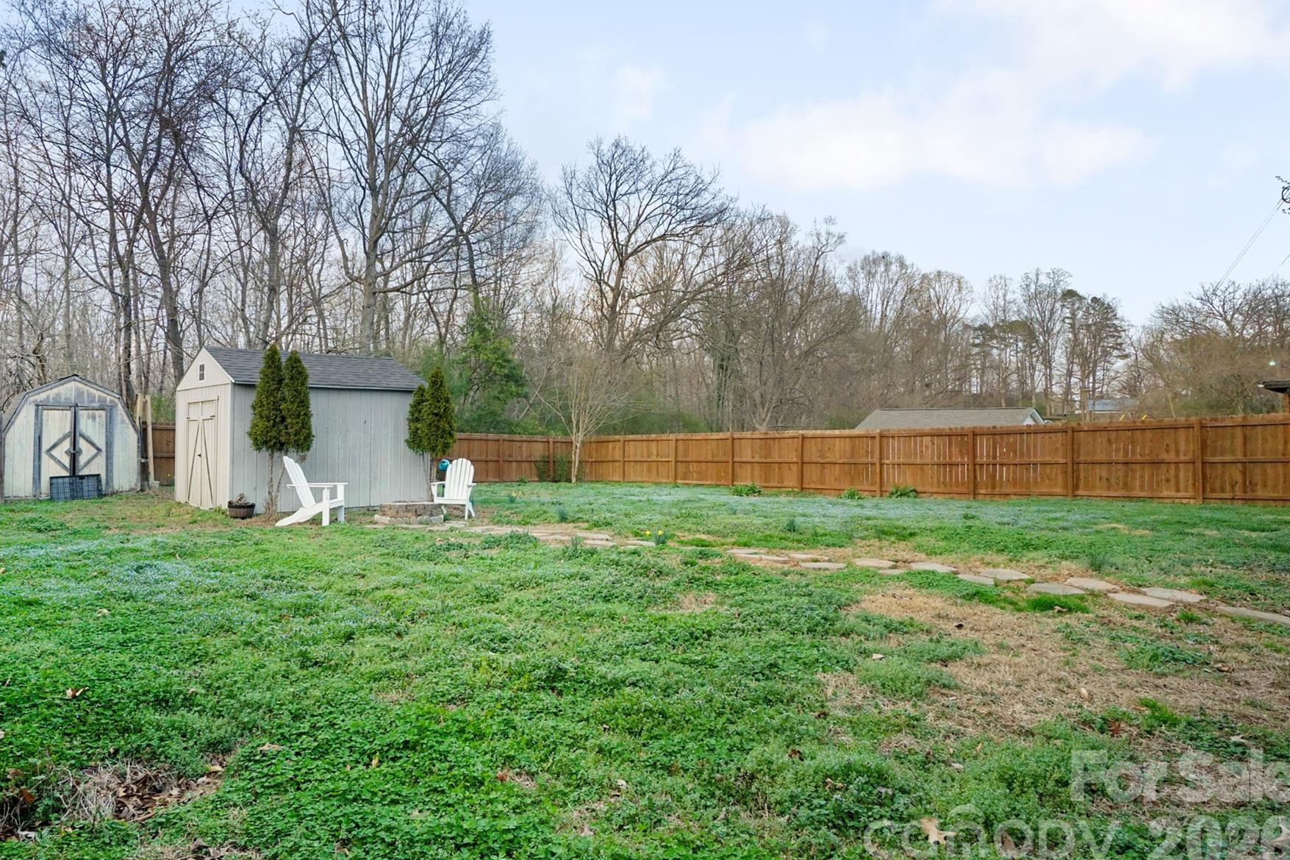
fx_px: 752
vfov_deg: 59.4
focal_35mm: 21
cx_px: 553
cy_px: 393
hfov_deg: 80.7
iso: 400
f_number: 9
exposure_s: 1/40
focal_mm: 12
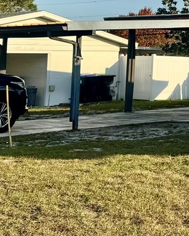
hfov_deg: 14.1
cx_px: 333
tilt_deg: +5.7
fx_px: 685
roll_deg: -0.2
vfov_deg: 18.9
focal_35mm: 98
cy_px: -14
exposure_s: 1/4049
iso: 80
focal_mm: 6.76
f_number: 1.78
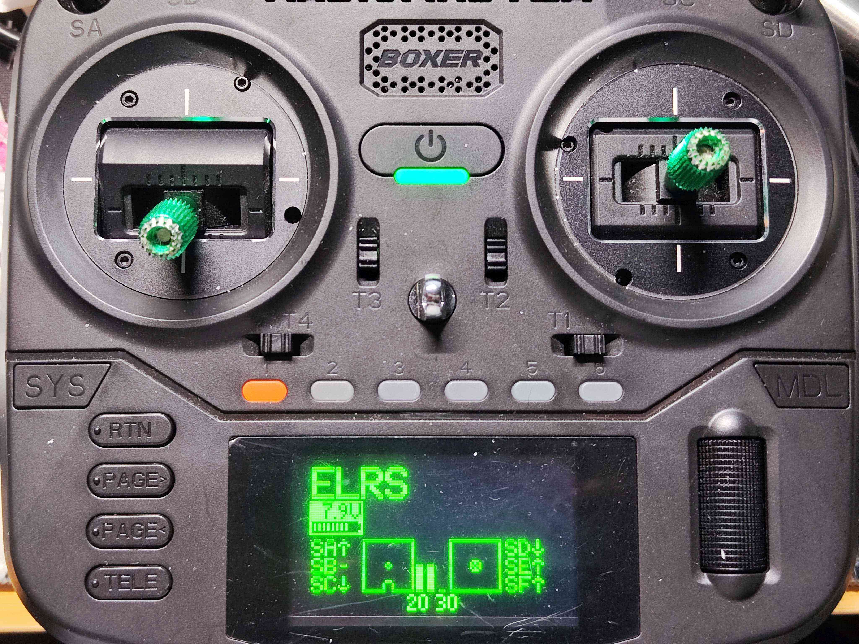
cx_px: 430
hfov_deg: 40.4
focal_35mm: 47
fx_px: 1166
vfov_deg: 30.9
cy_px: 322
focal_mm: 5.59
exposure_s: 1/50
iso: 200
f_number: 1.88
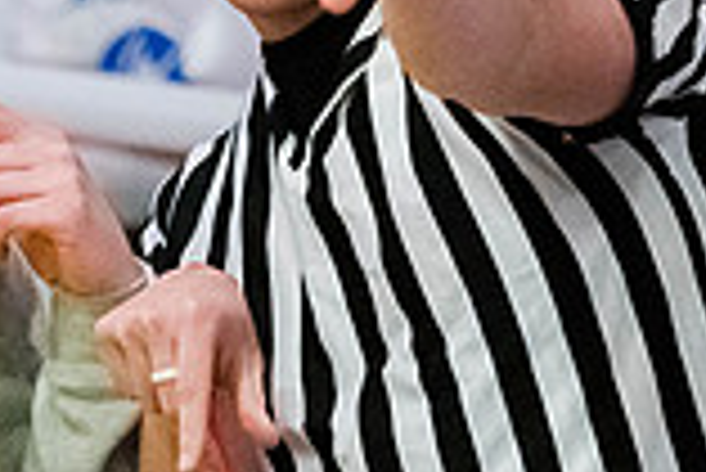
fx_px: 8067
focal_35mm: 411
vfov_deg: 3.3
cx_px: 164
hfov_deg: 5.0
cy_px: -71
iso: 20000
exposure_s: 1/1000
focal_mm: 95
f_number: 2.8
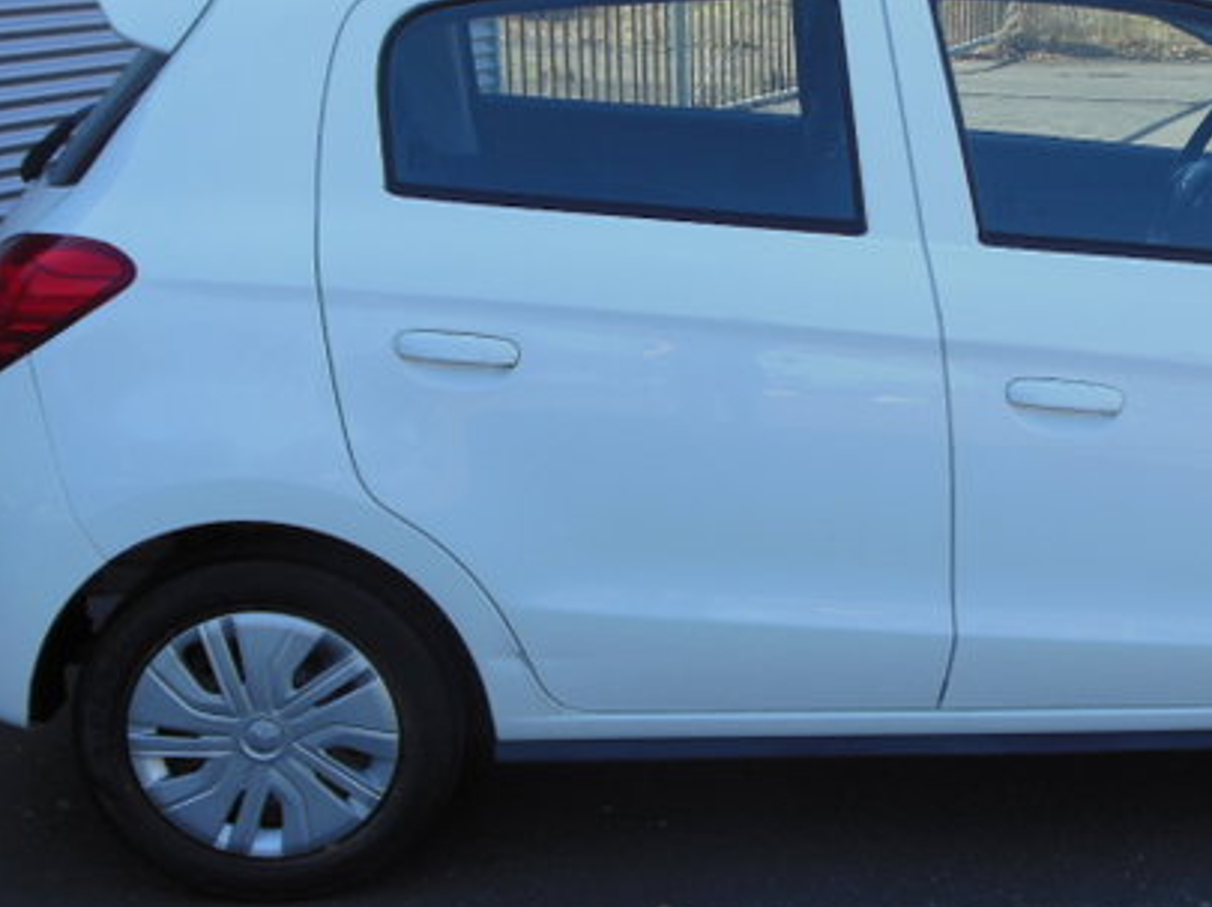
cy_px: 509
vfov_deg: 23.6
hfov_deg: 30.5
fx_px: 2169
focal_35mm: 62
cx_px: 967
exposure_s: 1/500
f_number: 3.5
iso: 125
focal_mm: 6
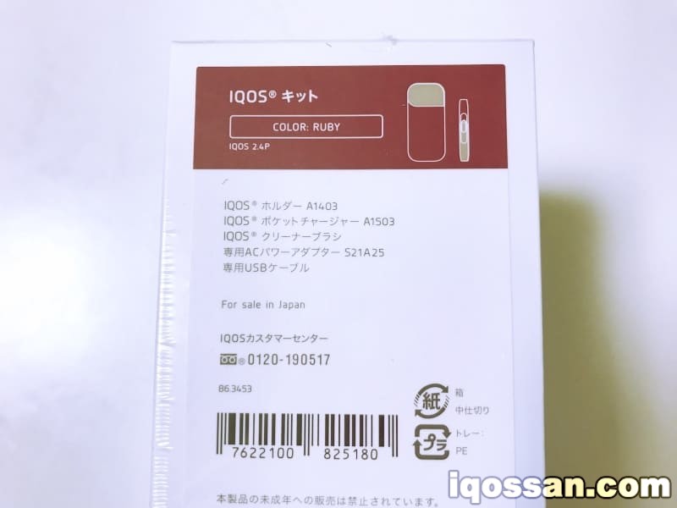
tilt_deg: -84.4
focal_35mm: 28
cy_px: 254
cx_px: 338
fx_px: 548
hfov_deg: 63.4
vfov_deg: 49.7
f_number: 1.8
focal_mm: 3.99
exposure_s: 1/33
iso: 25
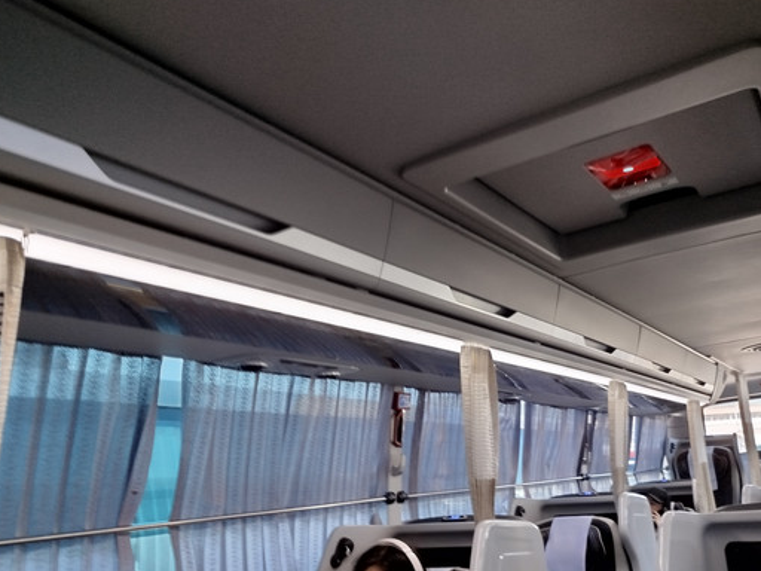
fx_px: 660
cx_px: 453
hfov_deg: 59.5
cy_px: 346
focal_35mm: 30
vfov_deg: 46.5
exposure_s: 1/30
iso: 80
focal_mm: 5.31
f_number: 1.7
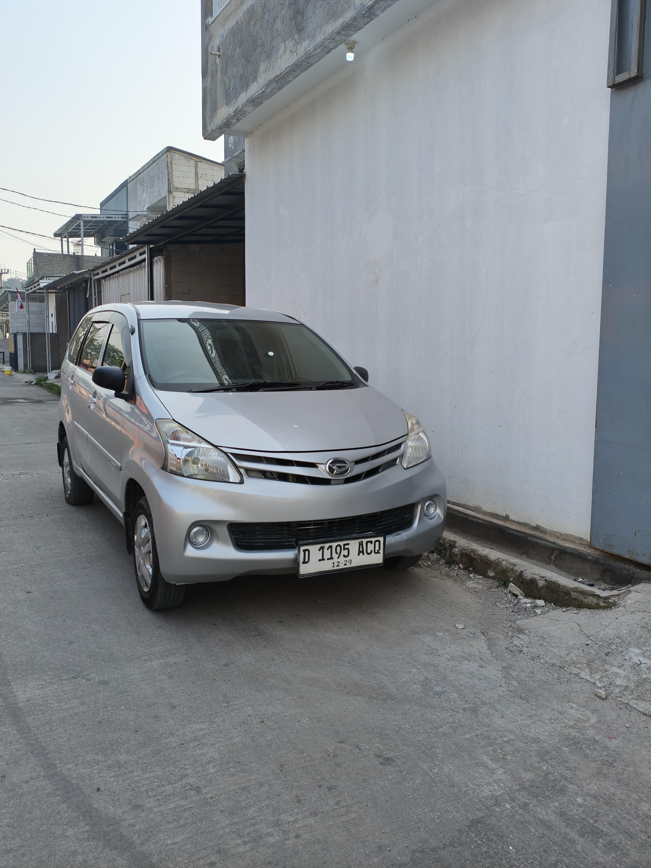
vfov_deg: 65.3
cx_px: 318
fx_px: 677
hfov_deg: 51.4
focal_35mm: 27
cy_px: 418
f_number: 1.5
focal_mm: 4.94
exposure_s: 1/640
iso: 80
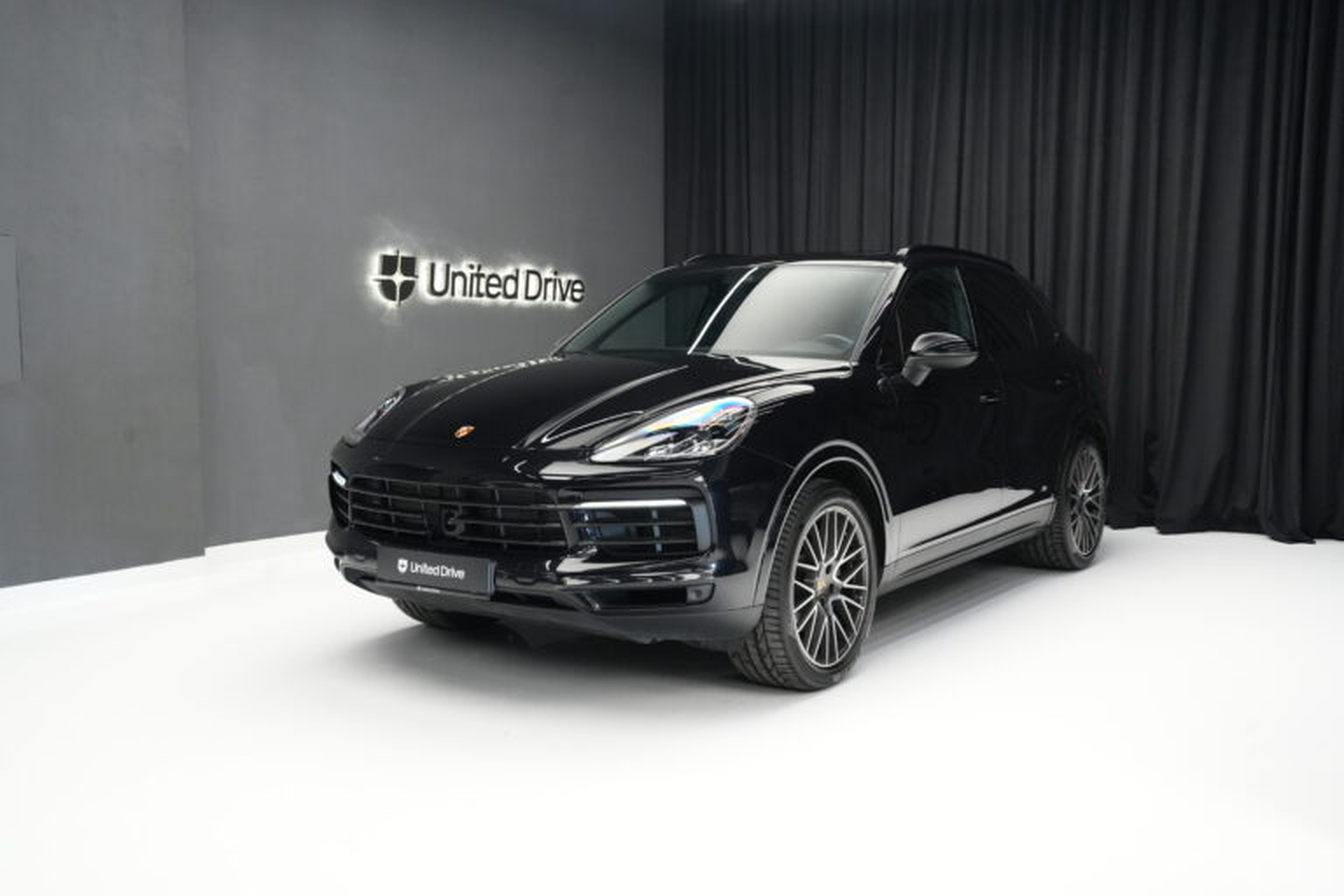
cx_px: 672
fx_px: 1307
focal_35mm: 35
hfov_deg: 54.4
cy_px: 448
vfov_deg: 37.9
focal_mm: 35
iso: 5000
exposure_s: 1/40
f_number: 7.1
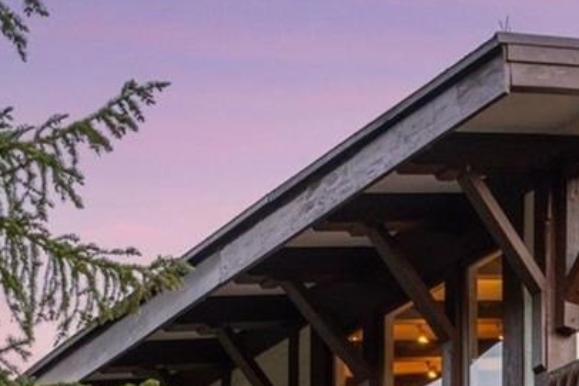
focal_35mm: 130
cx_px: 732
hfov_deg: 15.1
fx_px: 2091
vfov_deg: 10.2
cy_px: 583
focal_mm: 33
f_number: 9
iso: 400
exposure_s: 1/10
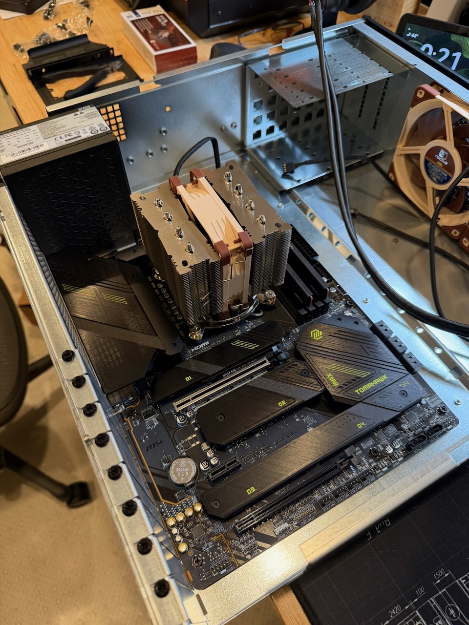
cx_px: 234
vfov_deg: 71.6
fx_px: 434
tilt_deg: -55.7
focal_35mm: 24
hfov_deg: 56.8
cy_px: 312
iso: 320
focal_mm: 6.76
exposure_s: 1/60
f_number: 1.78
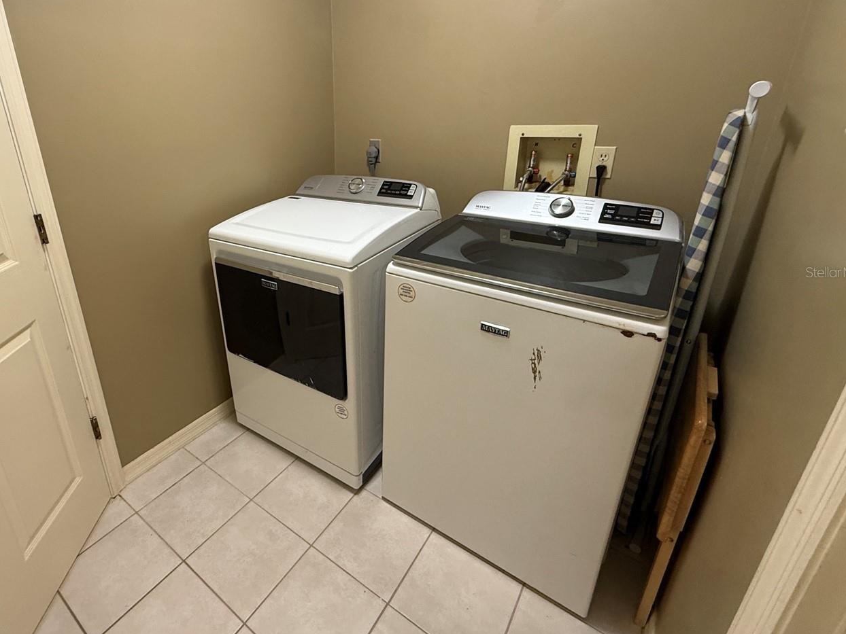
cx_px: 326
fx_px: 440
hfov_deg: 86.3
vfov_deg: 71.2
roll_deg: +2.1
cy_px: 272
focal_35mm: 18
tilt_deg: -20.2
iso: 320
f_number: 2.2
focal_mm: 2.22
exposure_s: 1/60
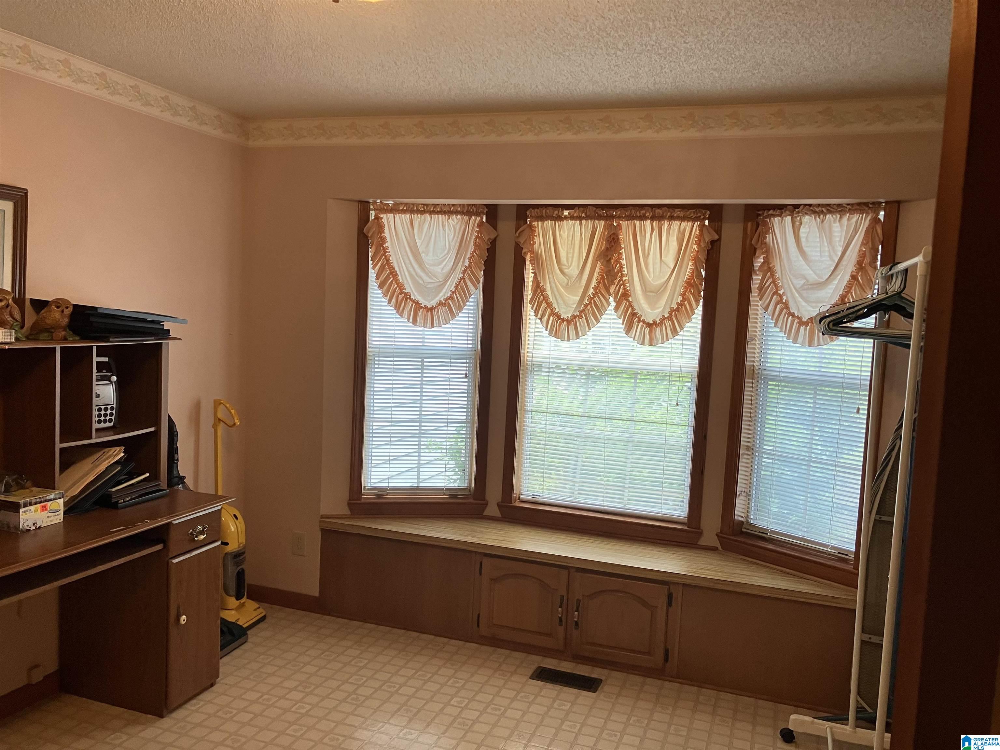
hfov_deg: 63.4
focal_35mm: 28
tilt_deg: -4.6
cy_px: 375
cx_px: 500
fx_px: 809
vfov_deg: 49.7
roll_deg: -2.6
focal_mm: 3.99
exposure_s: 1/60
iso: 64
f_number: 1.8
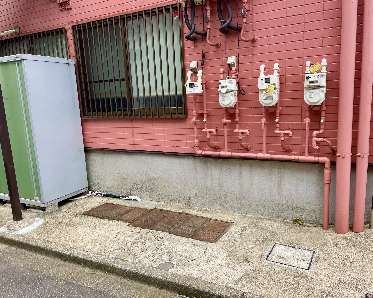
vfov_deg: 51.5
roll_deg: +2.7
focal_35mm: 28
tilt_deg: -9.3
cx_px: 178
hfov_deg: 62.2
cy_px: 153
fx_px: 309
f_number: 1.6
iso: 32
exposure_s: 1/1276
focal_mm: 4.2
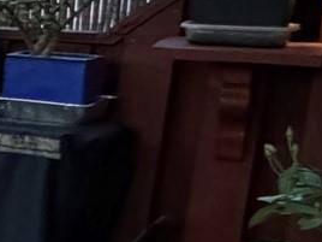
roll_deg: -0.4
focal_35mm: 107
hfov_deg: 9.4
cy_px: 73
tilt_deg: -7.7
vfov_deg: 13.8
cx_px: -824
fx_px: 995
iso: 1250
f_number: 2.2
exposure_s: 1/40
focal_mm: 2.22
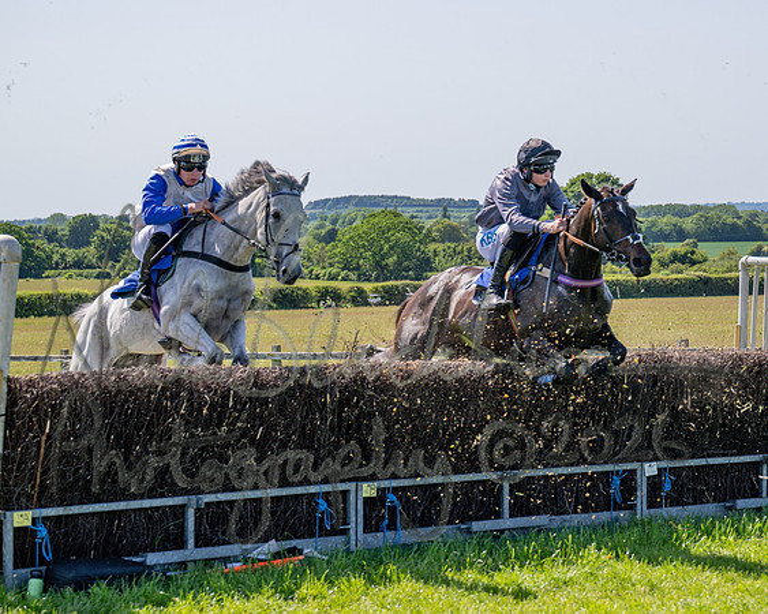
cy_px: 304
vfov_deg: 14.8
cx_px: 564
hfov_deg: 18.4
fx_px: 2358
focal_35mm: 104
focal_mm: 70
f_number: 4
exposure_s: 1/2000
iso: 200
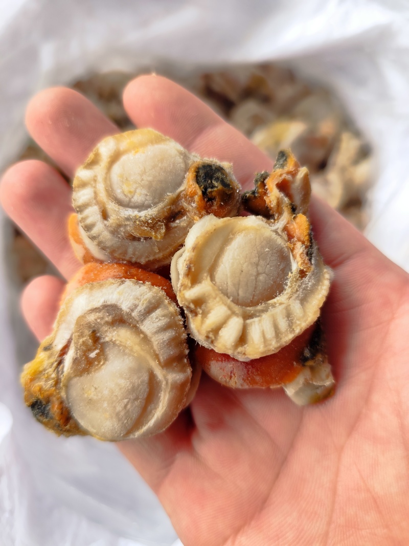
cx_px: 204
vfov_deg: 73.9
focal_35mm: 23
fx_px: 362
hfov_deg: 58.9
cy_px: 273
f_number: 1.65
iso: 50
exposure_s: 1/164
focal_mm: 6.19
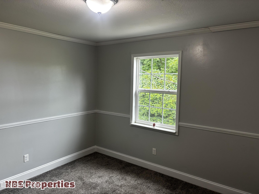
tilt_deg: -4.1
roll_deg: -0.6
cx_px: 130
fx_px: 195
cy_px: 97
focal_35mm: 26
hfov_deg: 67.3
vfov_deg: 53.1
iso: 100
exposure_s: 1/60
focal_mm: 5.96
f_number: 1.6
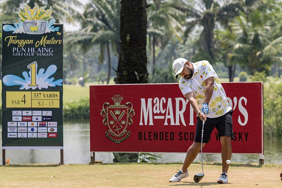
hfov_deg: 13.4
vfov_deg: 9.0
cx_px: 146
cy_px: 100
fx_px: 1199
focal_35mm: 153
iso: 1800
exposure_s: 1/5000
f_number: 5.6
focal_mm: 140
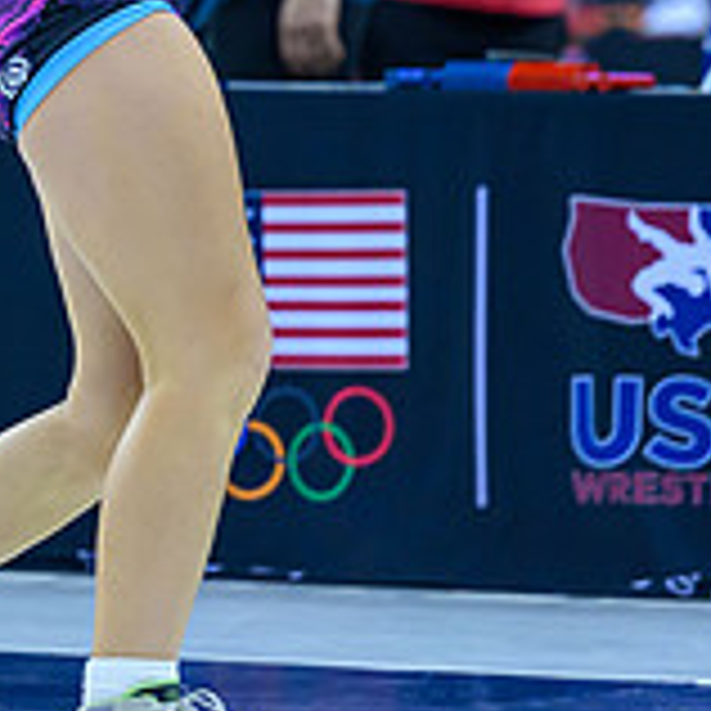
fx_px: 10016
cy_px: -126
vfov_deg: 4.1
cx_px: 163
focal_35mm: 431
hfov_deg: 4.1
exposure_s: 1/800
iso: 2500
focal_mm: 115
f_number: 2.8
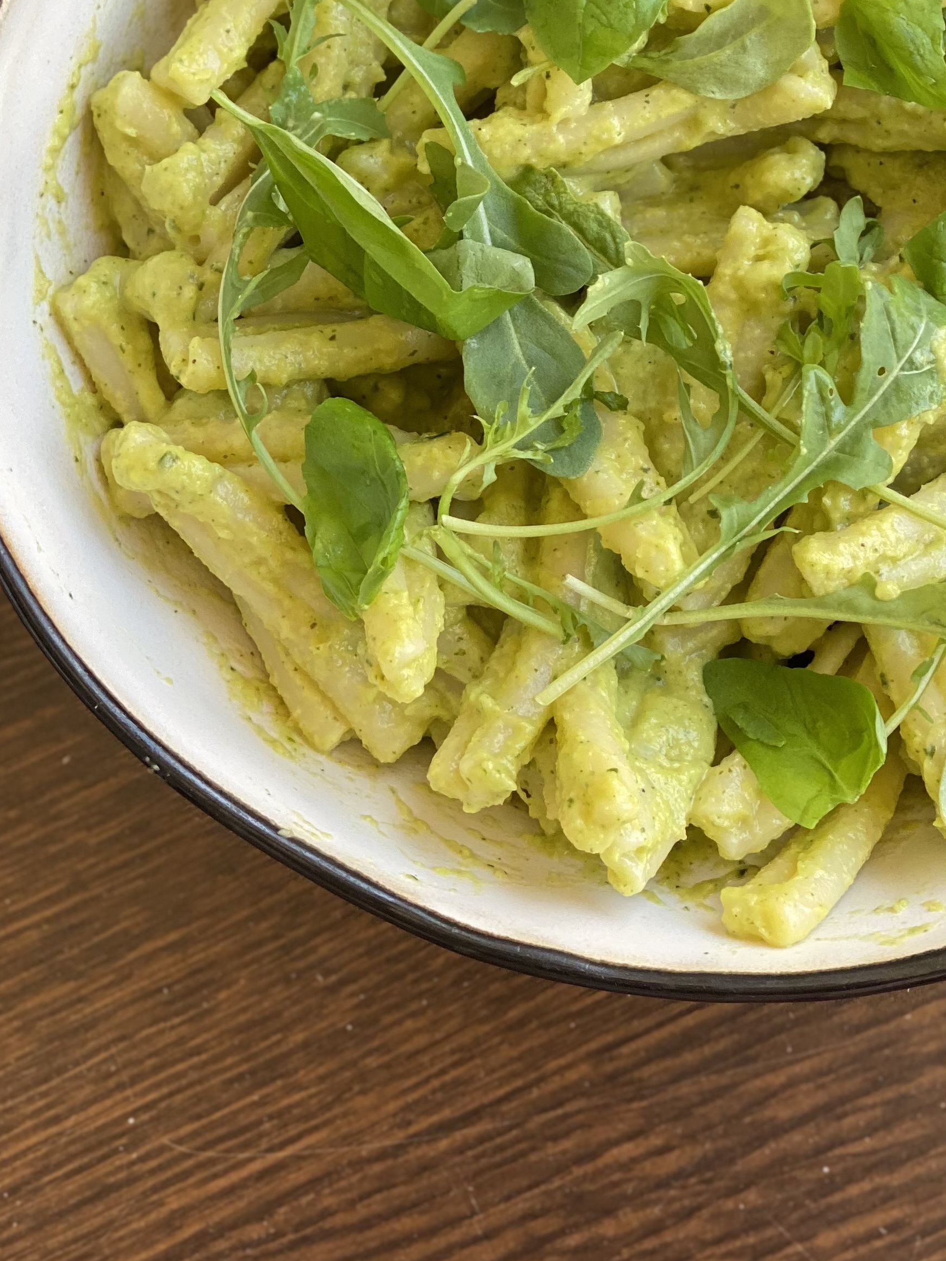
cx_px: 703
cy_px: 224
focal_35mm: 91
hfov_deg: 16.2
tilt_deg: -83.0
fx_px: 3316
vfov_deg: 21.2
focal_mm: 6
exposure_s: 1/122
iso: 64
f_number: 2
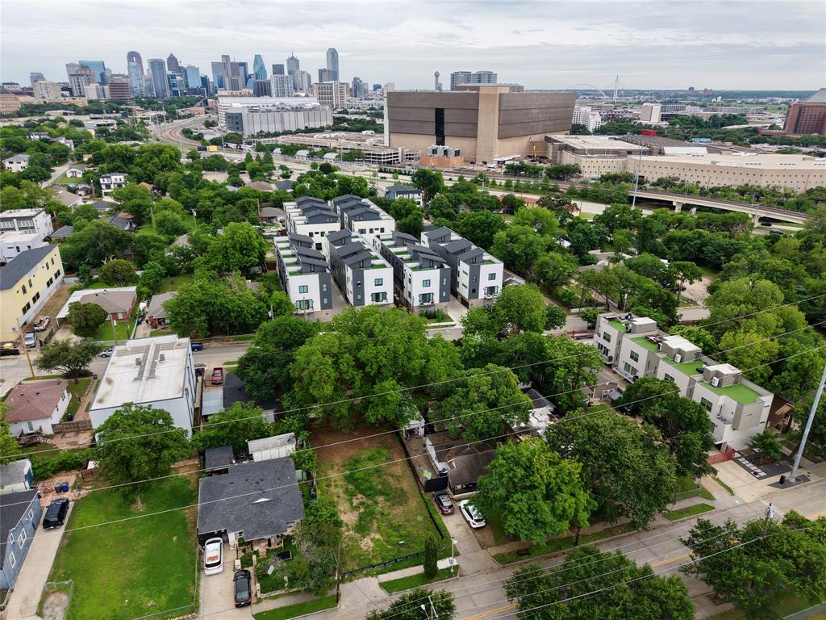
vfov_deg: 56.8
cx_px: 413
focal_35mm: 24
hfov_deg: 71.6
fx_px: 573
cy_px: 310
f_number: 1.8
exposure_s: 1/725
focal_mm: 8.67
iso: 100
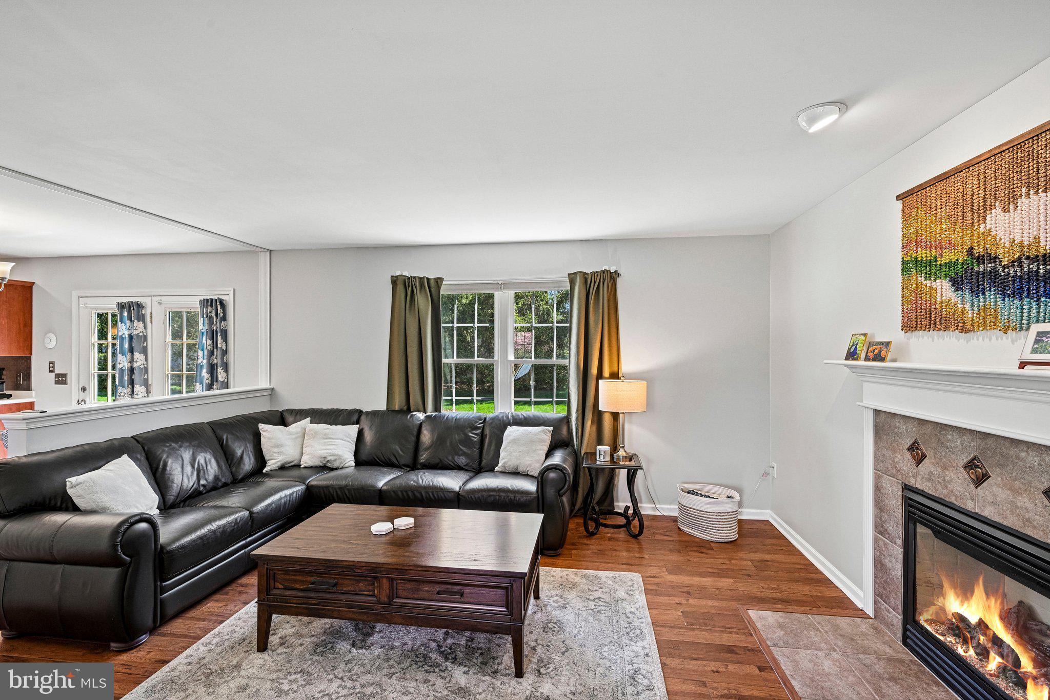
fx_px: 467
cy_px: 350
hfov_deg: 96.7
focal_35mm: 16
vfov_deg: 73.7
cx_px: 525
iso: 800
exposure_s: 1/25
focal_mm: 16
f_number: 8
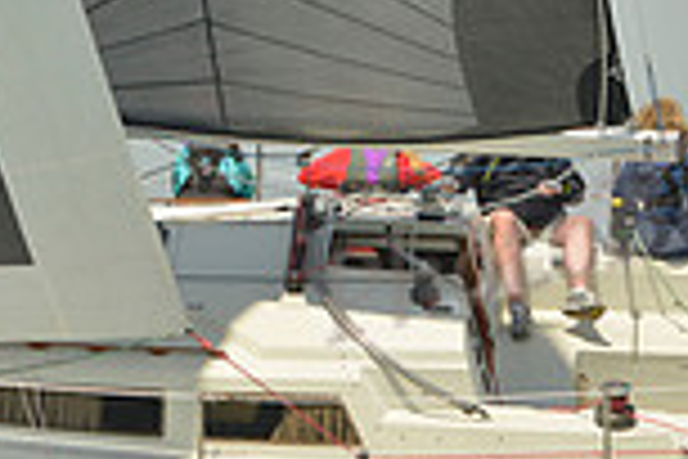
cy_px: 56
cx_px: 90
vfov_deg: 5.2
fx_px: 5064
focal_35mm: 265
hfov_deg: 7.8
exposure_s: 1/1250
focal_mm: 70
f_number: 7.1
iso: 200
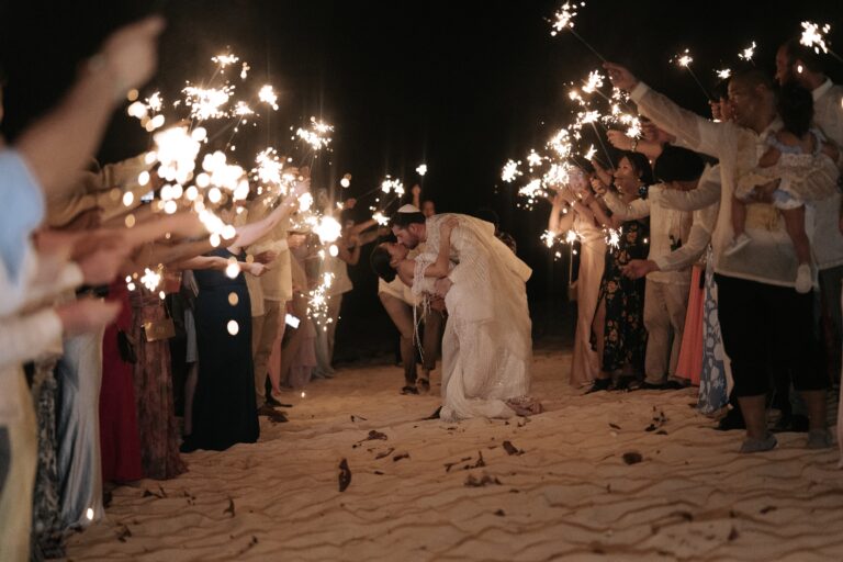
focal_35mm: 85
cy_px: 281
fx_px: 1990
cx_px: 422
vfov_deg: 16.1
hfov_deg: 23.9
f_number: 1.8
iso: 3200
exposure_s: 1/200
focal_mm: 85
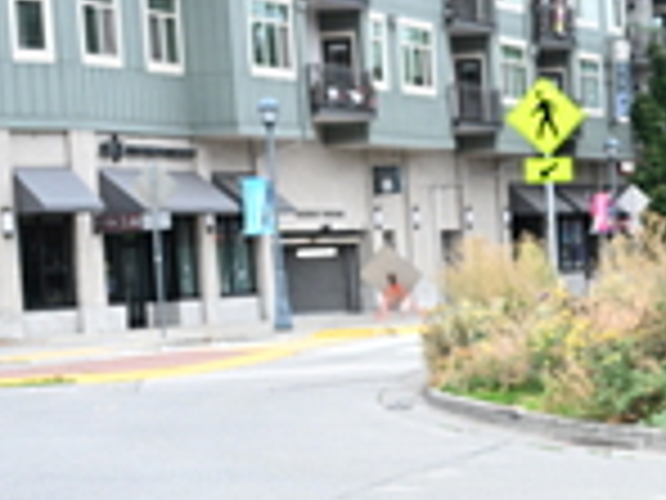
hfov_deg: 15.1
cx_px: 1026
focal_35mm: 120
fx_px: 2305
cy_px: 394
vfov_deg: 12.3
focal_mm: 33.5
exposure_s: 1/800
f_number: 4
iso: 2000
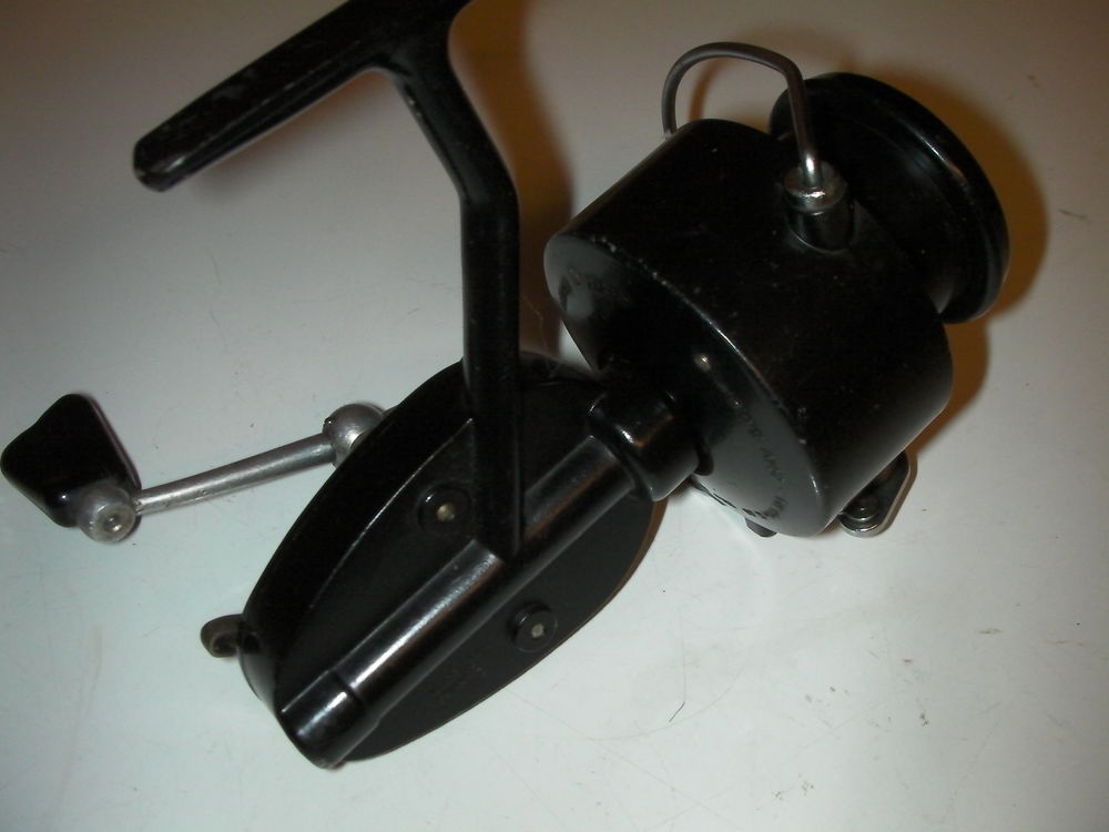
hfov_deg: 49.0
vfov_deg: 37.7
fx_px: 1217
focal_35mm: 38
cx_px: 554
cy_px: 416
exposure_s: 1/30
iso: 200
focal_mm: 6.3
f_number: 5.6
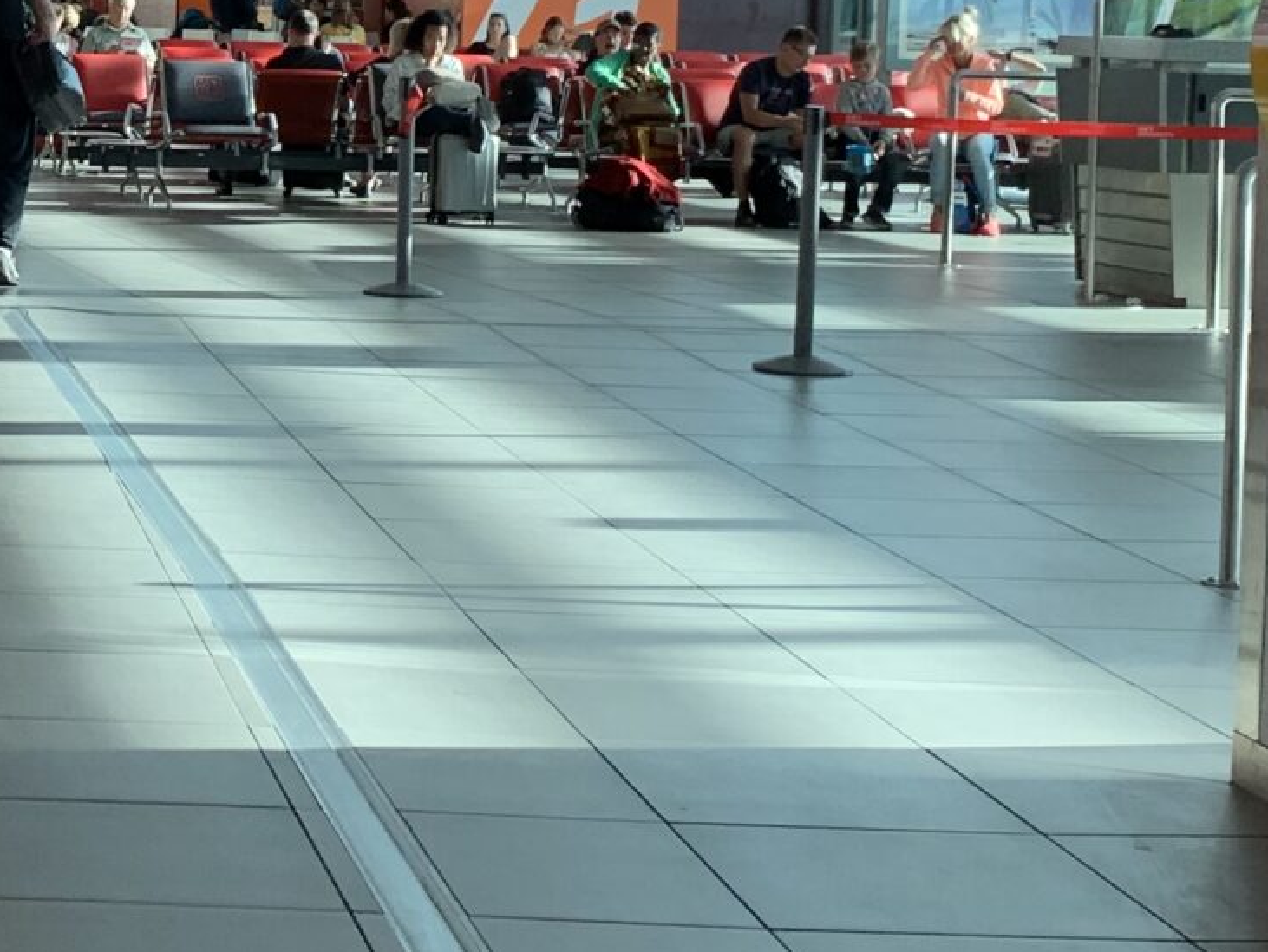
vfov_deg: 16.0
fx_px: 3335
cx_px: -120
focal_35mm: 91
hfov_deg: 20.5
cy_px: 73
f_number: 1.8
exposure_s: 1/121
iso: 40
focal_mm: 4.25
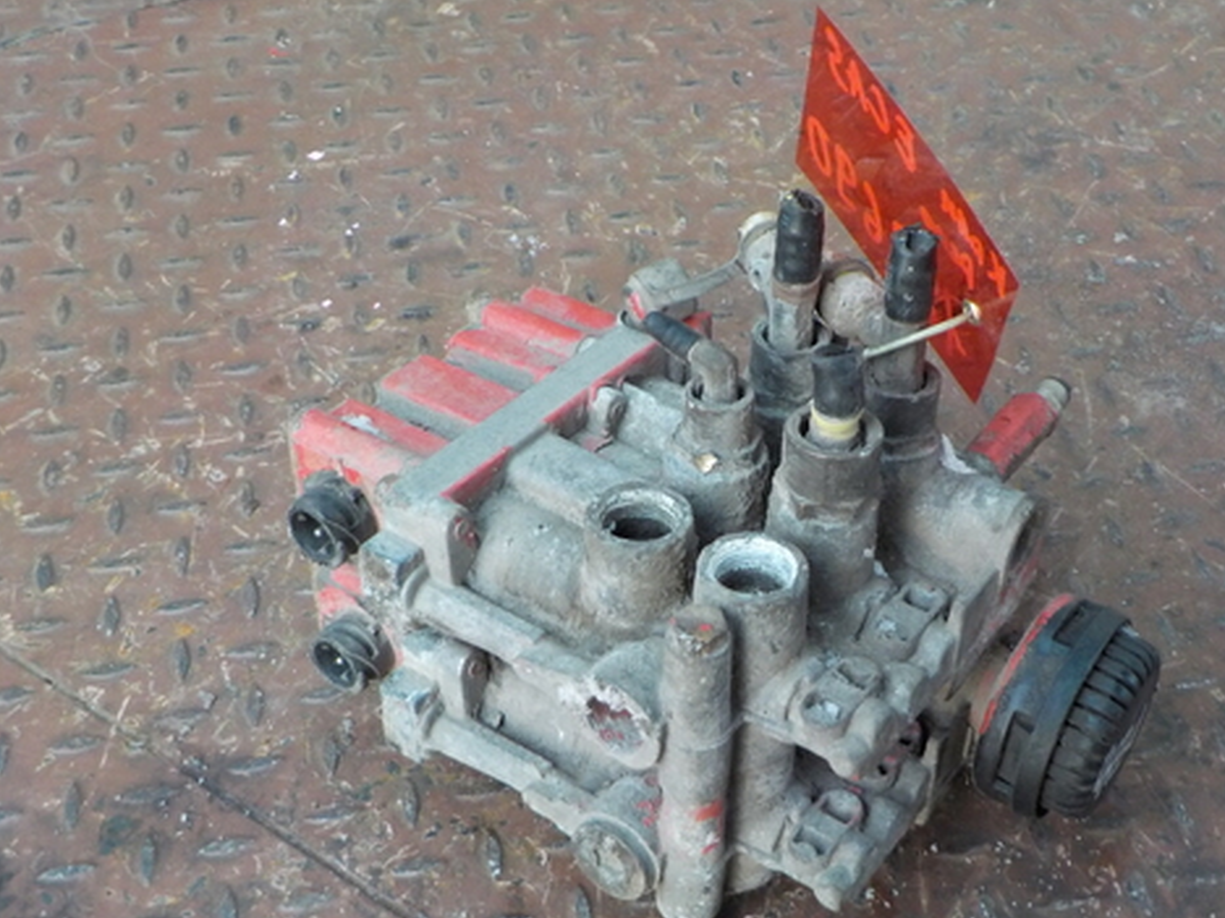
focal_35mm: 41
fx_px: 1451
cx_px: 722
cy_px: 615
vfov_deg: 34.8
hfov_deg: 45.6
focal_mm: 4.1
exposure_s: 1/30
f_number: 3.3
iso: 320
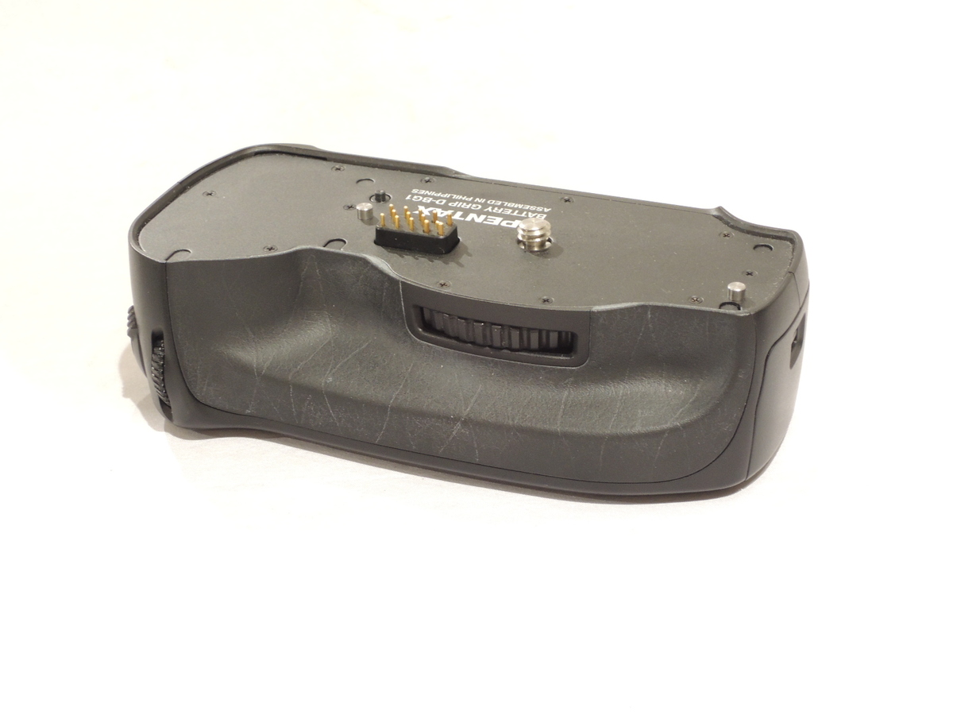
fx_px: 2120
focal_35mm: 77
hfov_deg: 25.3
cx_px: 476
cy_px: 358
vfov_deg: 19.1
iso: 400
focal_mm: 13.8
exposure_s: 1/30
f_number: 5.3
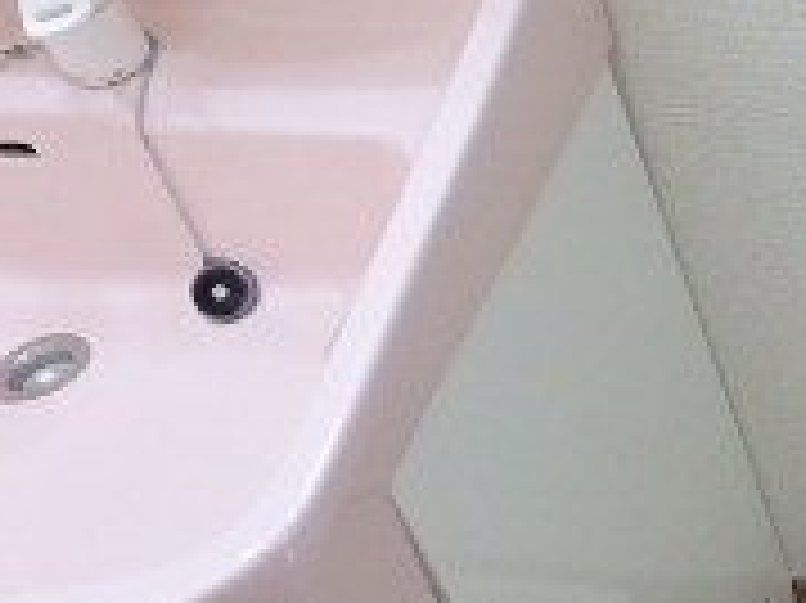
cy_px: 274
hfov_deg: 20.9
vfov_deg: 19.6
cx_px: 1292
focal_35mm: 75
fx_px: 1745
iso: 400
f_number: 3.5
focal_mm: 3.7
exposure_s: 1/30
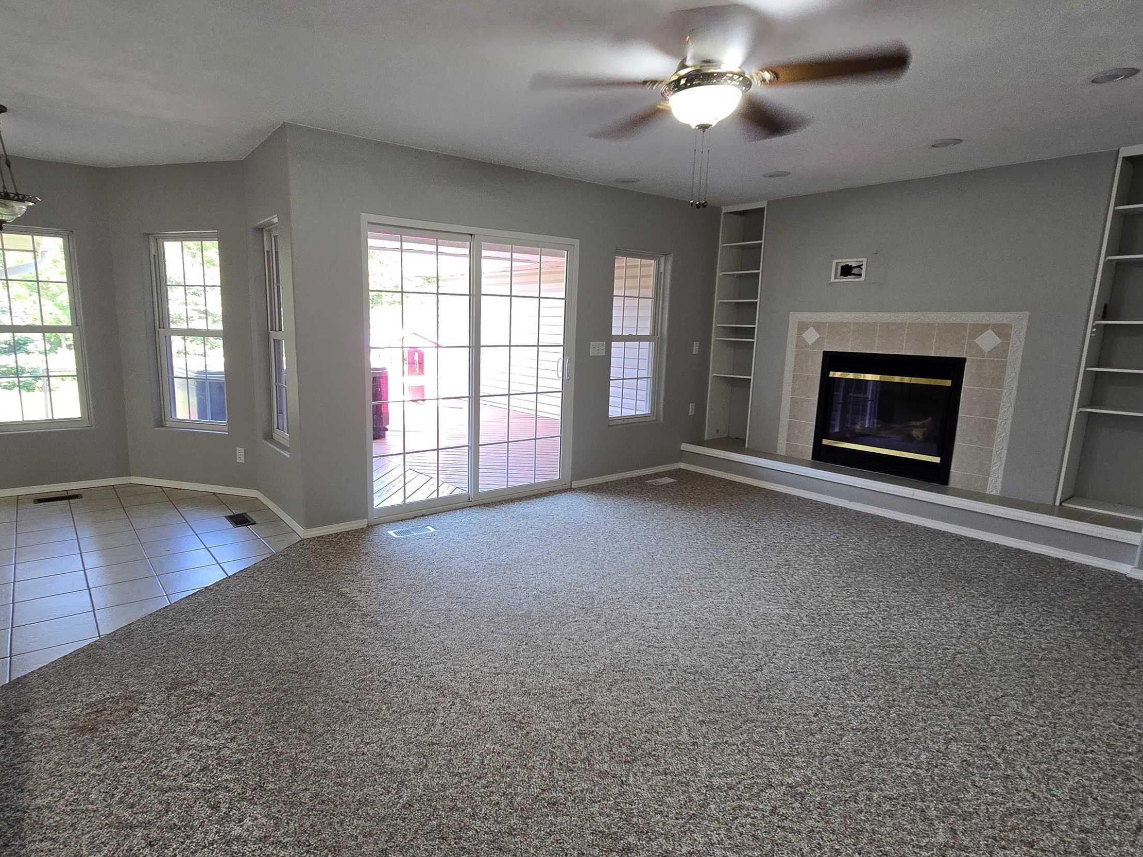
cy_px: 441
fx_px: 594
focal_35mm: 18
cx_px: 520
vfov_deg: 71.6
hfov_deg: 87.5
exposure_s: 1/60
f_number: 2.2
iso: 125
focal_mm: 2.2
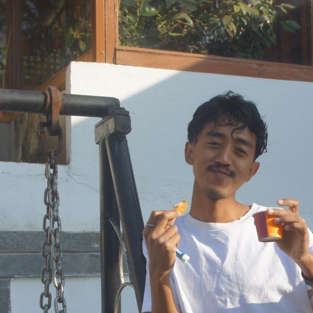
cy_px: 251
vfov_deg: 23.0
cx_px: 224
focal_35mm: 74
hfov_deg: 23.2
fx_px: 757
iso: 200
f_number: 5
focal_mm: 24
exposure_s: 1/640
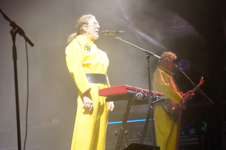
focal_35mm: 105
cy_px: 75
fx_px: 659
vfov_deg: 13.0
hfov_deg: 19.5
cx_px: 113
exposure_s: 1/160
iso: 2000
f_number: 4
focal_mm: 105
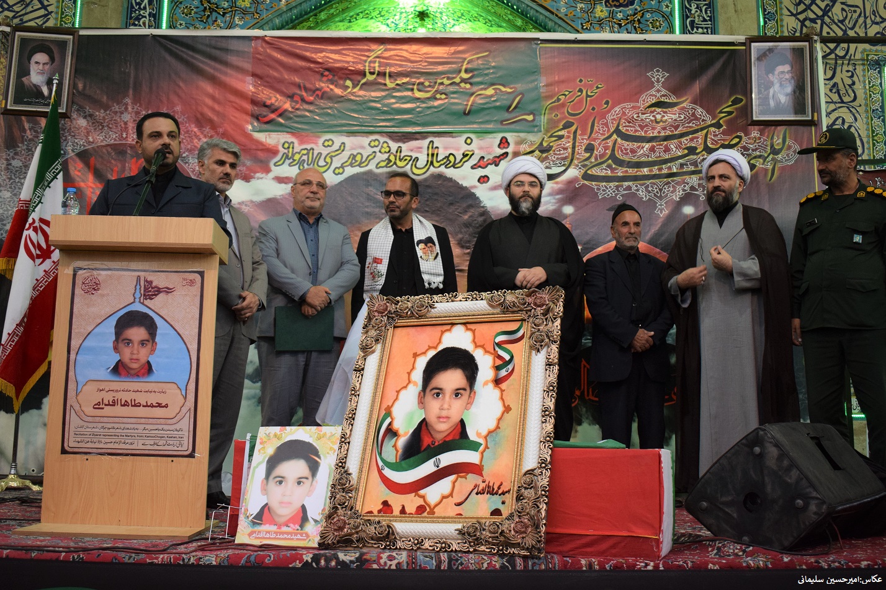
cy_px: 295
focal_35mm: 38
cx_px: 443
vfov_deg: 35.5
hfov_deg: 51.3
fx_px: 923
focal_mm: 25
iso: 1250
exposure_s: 1/60
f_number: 4
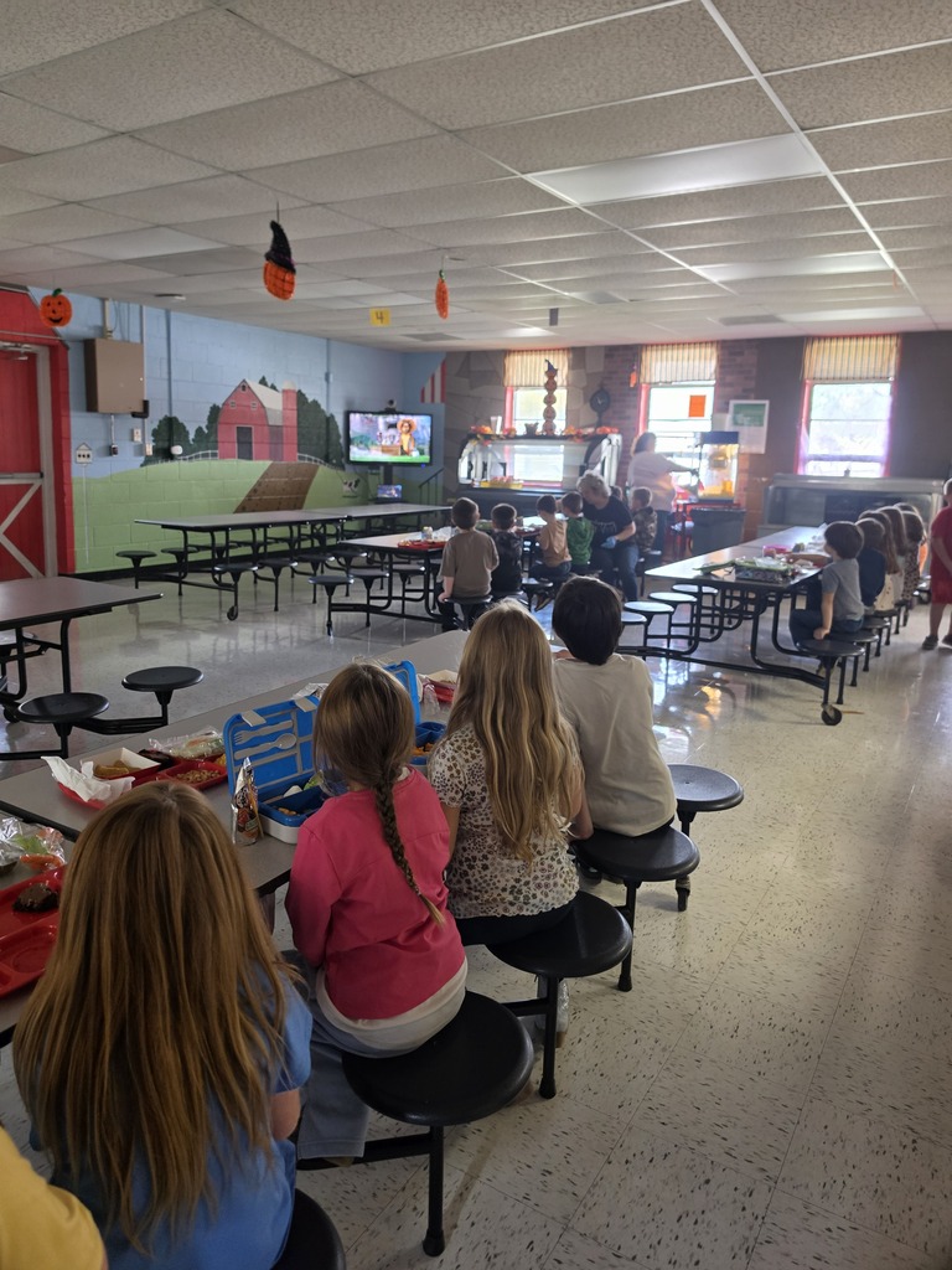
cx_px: 476
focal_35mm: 23
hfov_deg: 58.9
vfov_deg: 73.9
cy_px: 635
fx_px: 843
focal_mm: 6.5
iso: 200
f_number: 1.4
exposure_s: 1/120
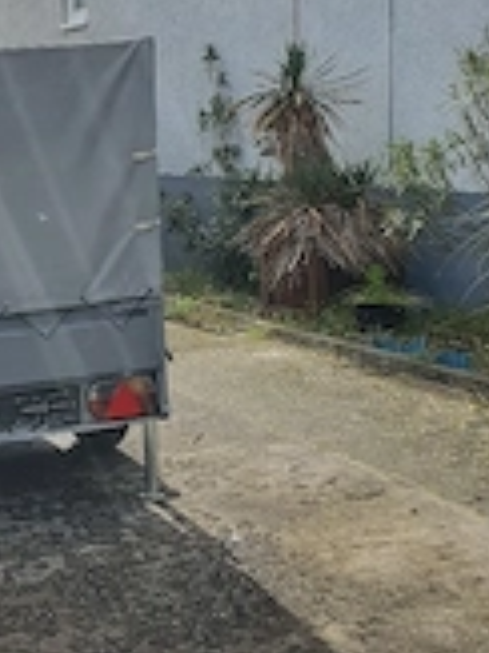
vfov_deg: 30.3
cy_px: 304
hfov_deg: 21.7
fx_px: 1207
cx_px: -44
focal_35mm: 64
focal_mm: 4.3
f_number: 2.4
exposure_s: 1/2500
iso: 50
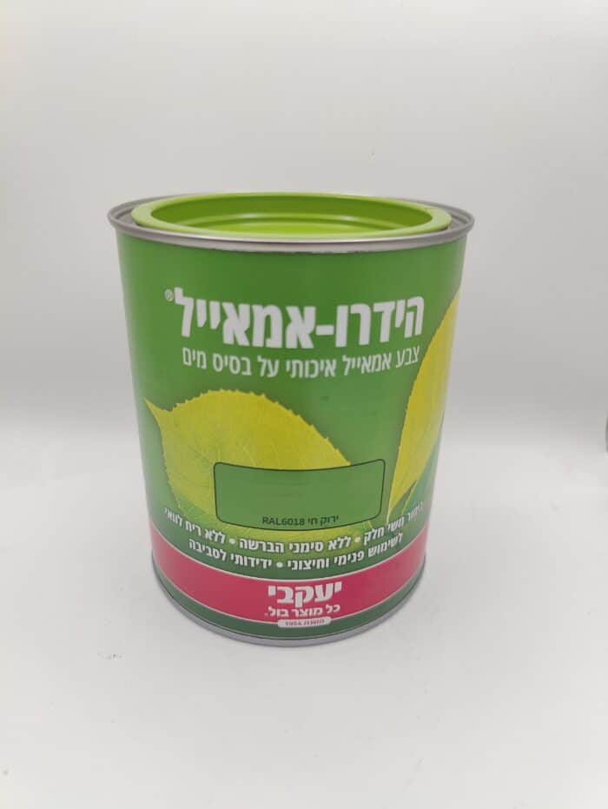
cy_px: 404
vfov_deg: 73.9
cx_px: 304
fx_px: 538
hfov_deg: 59.0
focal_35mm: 23
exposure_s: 1/100
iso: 64
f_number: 1.8
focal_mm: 6.06
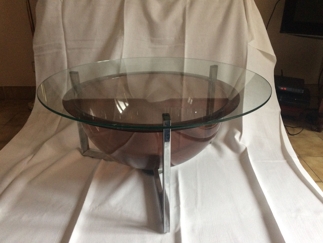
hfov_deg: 61.7
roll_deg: +0.1
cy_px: 122
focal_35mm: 29
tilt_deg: -25.6
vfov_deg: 48.2
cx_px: 162
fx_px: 271
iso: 250
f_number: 2.2
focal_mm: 4.15
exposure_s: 1/33
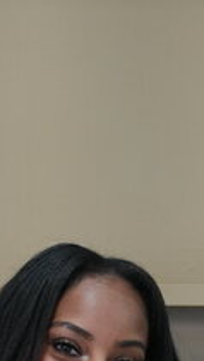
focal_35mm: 138
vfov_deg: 14.9
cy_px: 445
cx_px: 82
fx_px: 1329
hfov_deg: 8.8
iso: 1250
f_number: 5
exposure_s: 1/160
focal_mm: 31
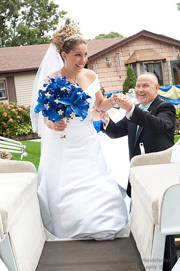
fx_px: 376
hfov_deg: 26.9
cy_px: 136
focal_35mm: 50
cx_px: 90
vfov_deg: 39.6
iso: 500
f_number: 9
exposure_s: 1/125
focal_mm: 50
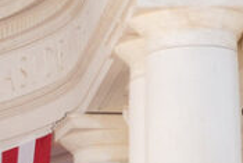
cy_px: 392
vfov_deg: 2.3
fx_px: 3959
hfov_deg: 3.5
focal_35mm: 586
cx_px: -344
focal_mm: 100
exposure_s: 1/1250
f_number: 4.5
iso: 640
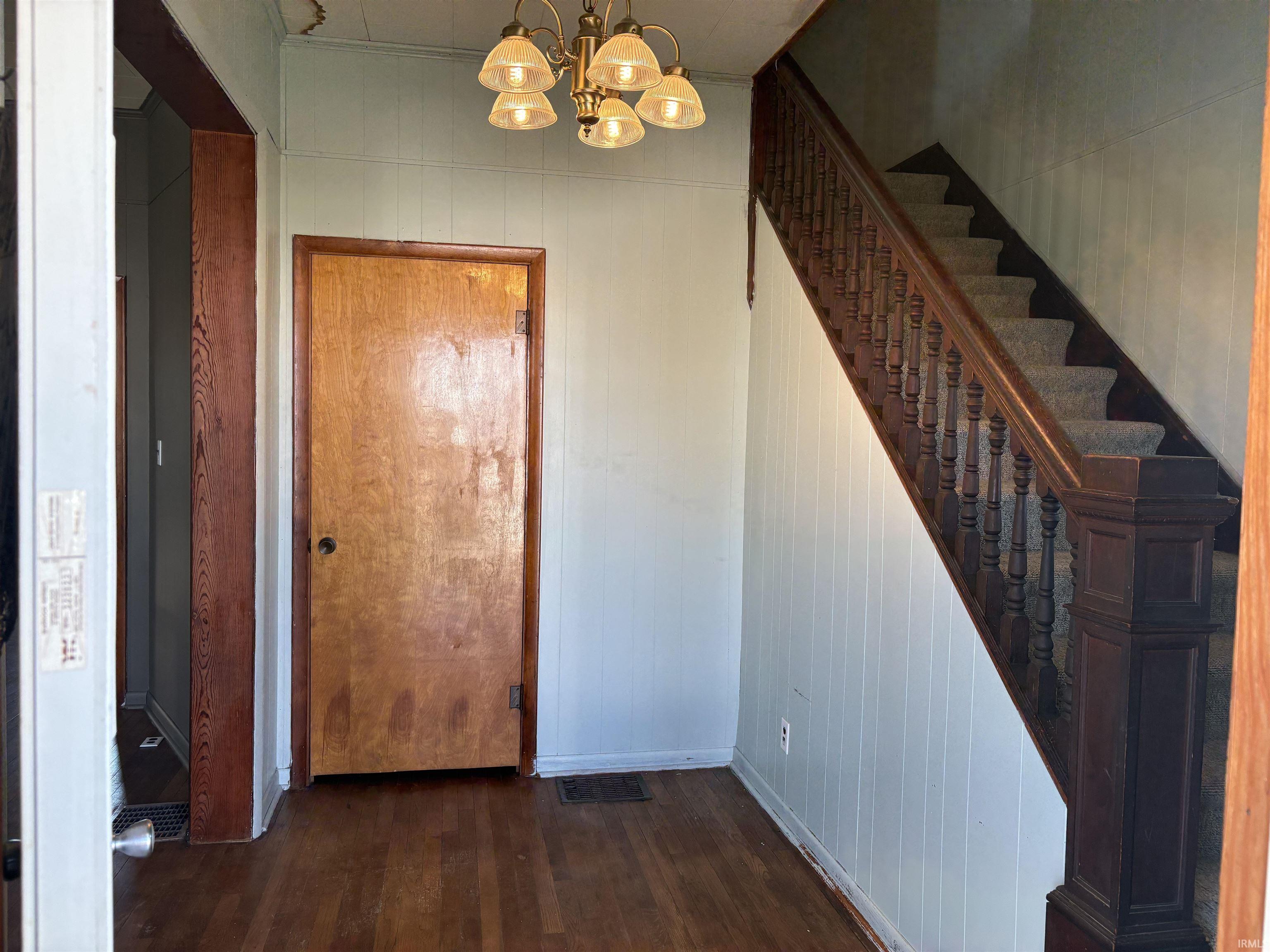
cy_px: 476
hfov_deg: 67.3
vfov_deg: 53.1
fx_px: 954
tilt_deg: -3.4
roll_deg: -0.9
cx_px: 635
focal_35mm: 26
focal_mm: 5.96
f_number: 1.6
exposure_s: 1/121
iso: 100
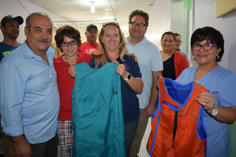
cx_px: 118
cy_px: 78
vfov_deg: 47.9
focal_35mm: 27
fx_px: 177
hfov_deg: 67.4
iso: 500
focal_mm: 18
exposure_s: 1/60
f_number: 4.5
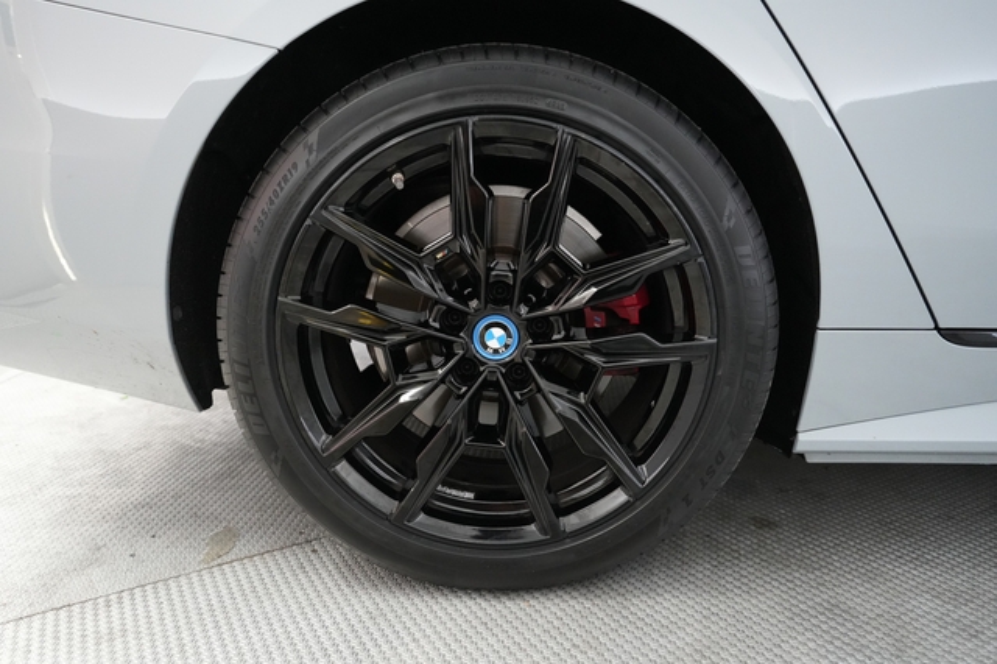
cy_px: 332
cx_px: 498
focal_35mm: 25
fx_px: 692
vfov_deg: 51.2
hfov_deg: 71.5
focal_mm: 25
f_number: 2.8
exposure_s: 1/160
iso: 6400
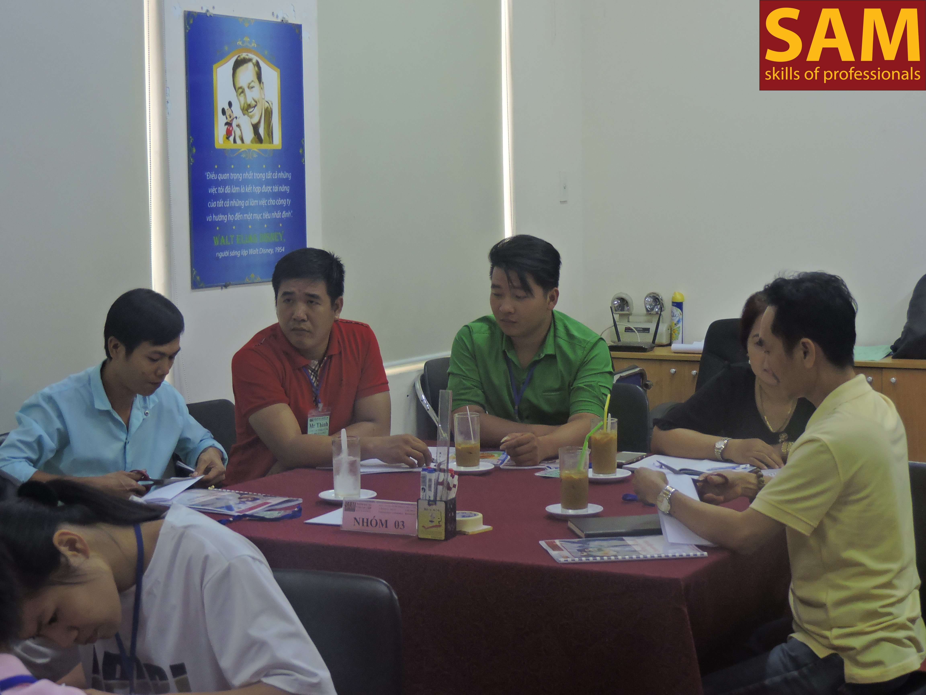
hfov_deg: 27.8
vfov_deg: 21.0
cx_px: 463
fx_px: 1873
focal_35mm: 70
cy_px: 348
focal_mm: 12.5
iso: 400
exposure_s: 1/30
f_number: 3.9
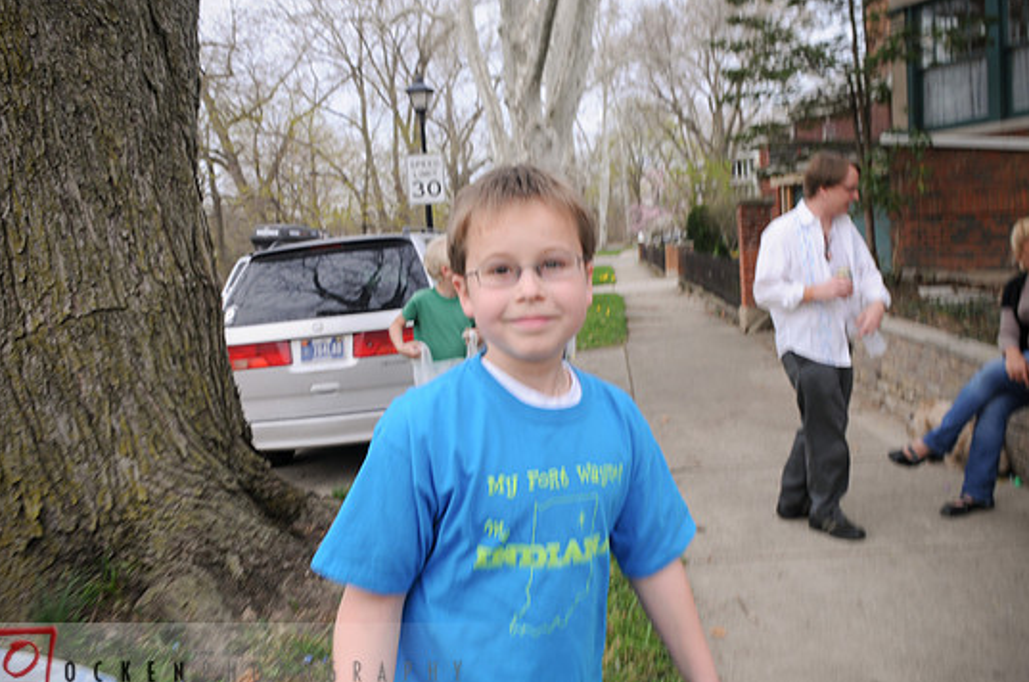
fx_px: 786
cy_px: 329
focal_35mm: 28
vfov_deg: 46.9
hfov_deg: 66.4
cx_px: 529
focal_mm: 17
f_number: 6.3
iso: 200
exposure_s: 1/100
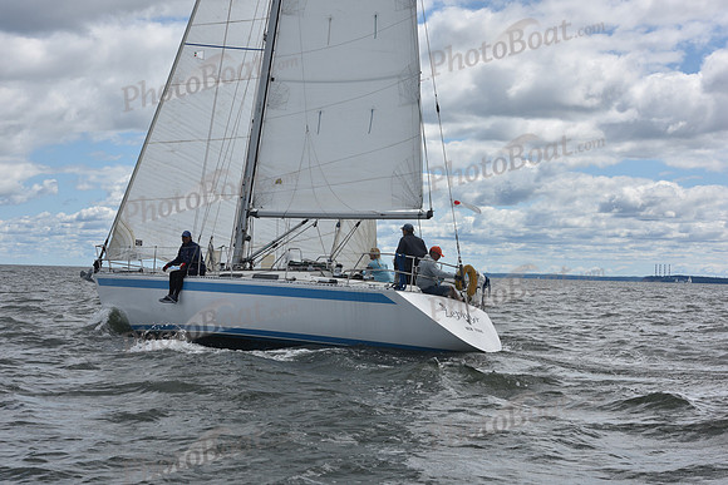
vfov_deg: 19.5
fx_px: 1416
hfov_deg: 28.8
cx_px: 364
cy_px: 242
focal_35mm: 70
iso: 250
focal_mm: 70
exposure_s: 1/800
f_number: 10
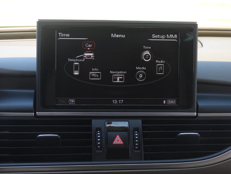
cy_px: 87
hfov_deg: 21.5
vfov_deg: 16.2
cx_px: 116
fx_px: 607
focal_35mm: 91
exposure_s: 1/60
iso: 280
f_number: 3.5
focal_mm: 16.3
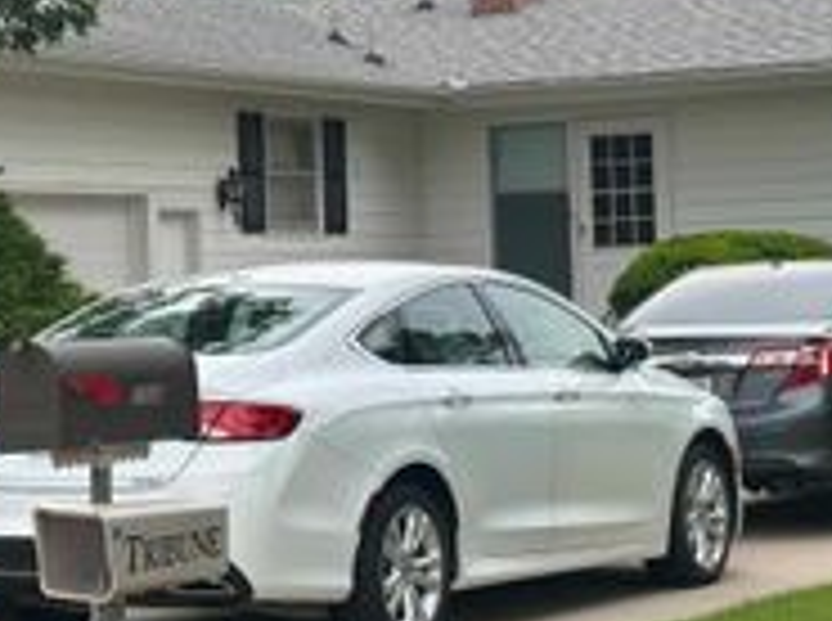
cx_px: 409
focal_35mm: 130
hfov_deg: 15.2
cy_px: 137
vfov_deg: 11.3
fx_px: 3118
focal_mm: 6.86
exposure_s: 1/1171
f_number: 1.78
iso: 64
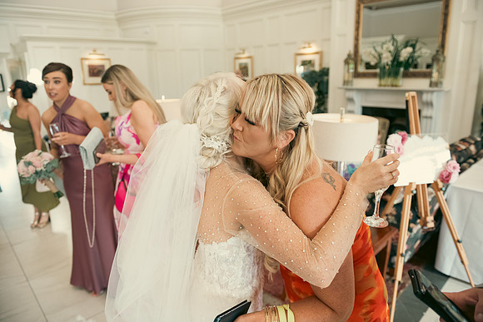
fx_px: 322
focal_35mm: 24
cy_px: 161
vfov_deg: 53.2
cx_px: 242
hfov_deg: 73.7
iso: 800
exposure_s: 1/160
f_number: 3.5
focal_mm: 24
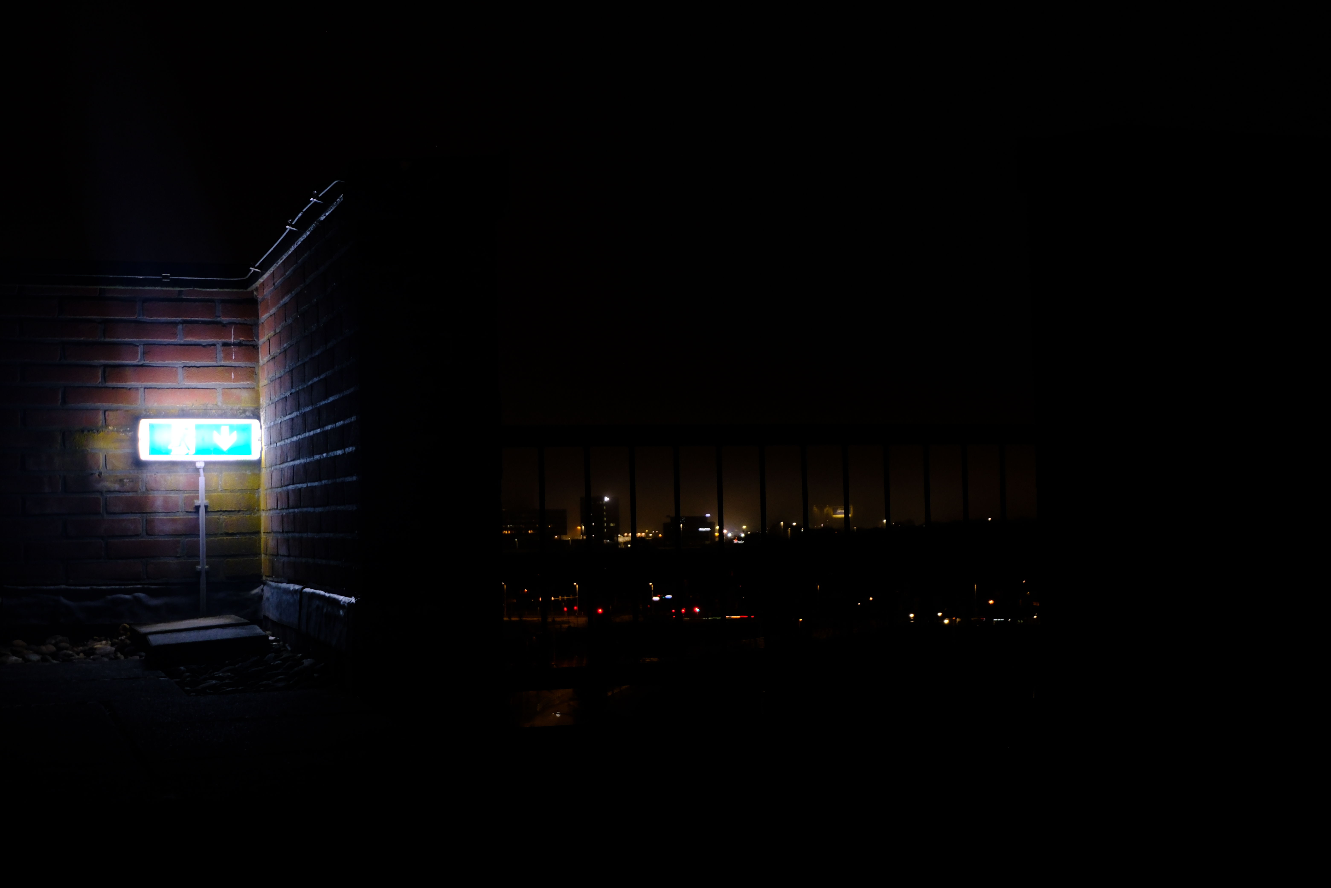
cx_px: 666
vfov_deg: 27.0
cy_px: 444
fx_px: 1848
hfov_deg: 39.6
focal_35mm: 50
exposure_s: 1/2.1
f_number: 6.3
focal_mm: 33
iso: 800
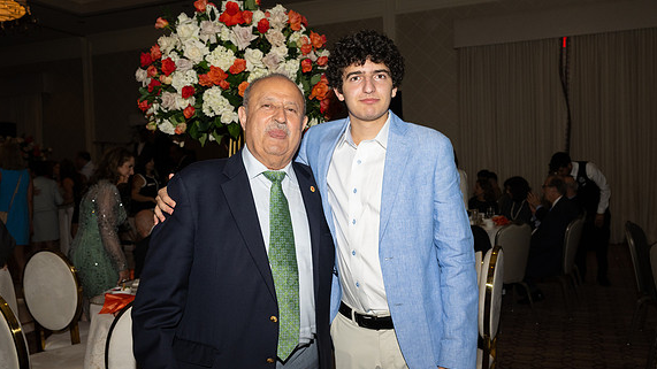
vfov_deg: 35.6
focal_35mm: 33
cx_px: 331
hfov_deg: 59.5
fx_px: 575
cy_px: 186
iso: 800
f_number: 5.6
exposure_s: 1/100
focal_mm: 31
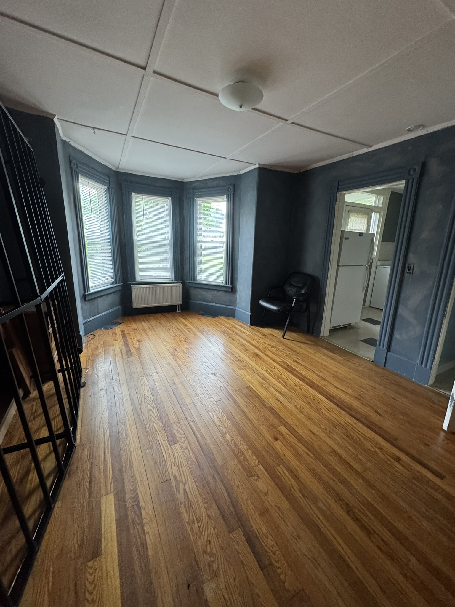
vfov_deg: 102.1
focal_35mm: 14
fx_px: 245
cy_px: 304
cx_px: 228
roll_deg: -1.2
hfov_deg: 85.7
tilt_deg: -12.8
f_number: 2.2
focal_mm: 2.22
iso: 320
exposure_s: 1/68
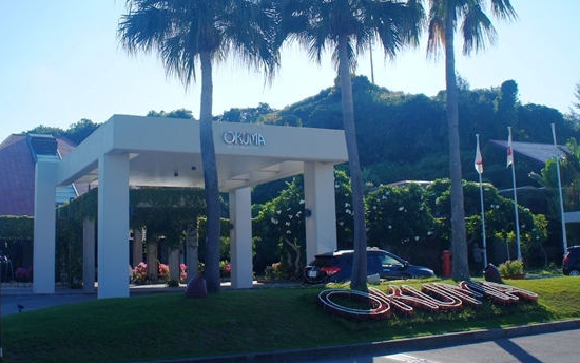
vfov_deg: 31.9
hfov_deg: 49.0
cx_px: 232
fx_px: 632
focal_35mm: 40
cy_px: 146
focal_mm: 18
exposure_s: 1/500
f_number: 7.1
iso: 200
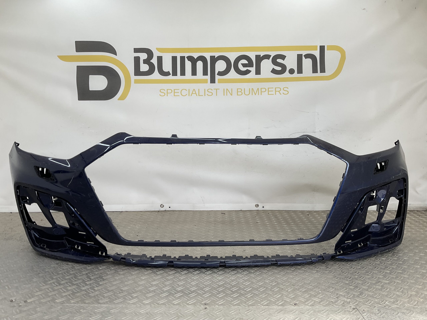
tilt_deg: -5.6
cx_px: 214
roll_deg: -0.7
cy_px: 160
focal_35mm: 29
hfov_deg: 61.7
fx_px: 358
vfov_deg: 48.2
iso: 16
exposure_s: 1/256
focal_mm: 3
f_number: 1.8
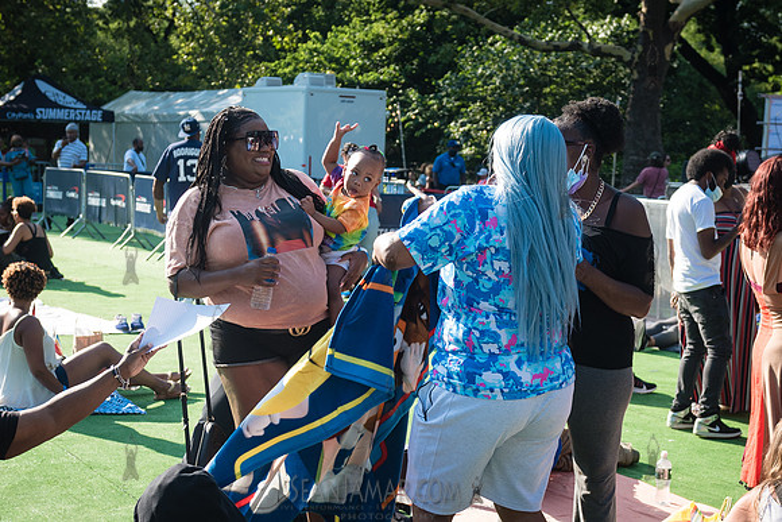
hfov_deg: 31.9
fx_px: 1366
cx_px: 454
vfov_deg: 21.6
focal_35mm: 63
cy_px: 292
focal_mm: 35
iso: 200
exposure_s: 1/800
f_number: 4
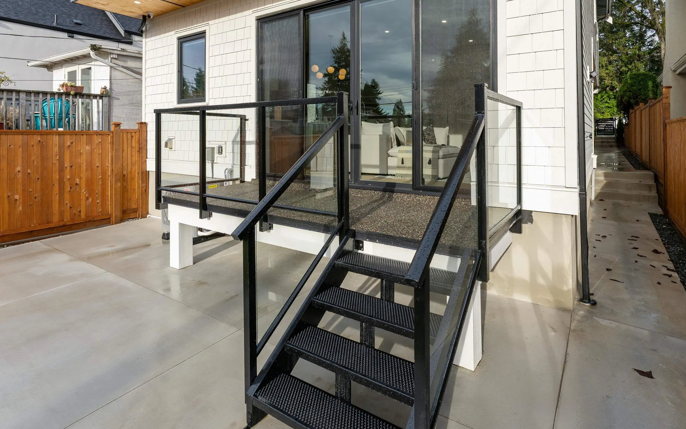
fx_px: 351
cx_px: 381
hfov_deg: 88.3
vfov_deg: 62.0
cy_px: 161
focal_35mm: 19
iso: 125
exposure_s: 1/200
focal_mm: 14.6
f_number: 8
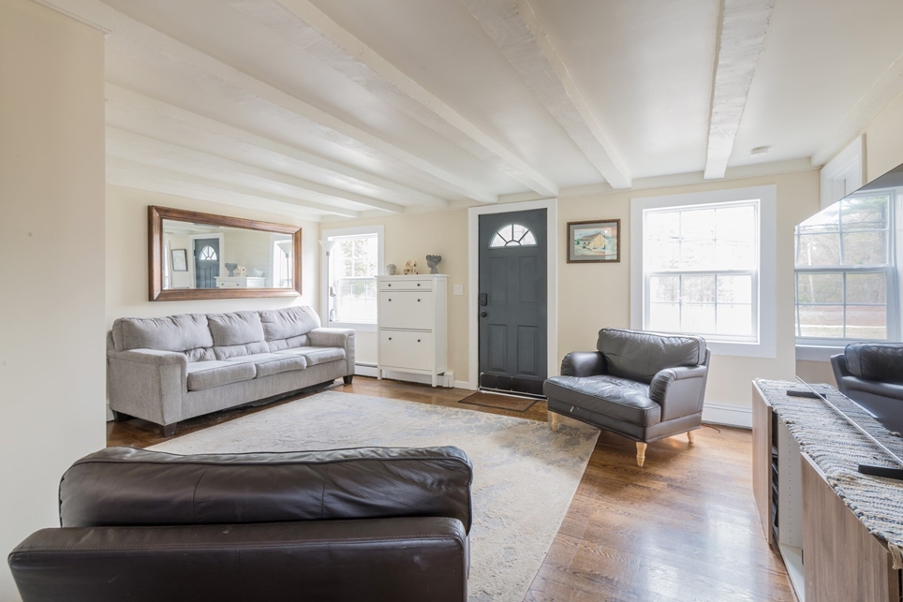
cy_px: 290
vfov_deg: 70.4
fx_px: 426
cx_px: 454
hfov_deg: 93.3
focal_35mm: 17
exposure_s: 2
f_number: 16
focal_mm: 16
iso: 100
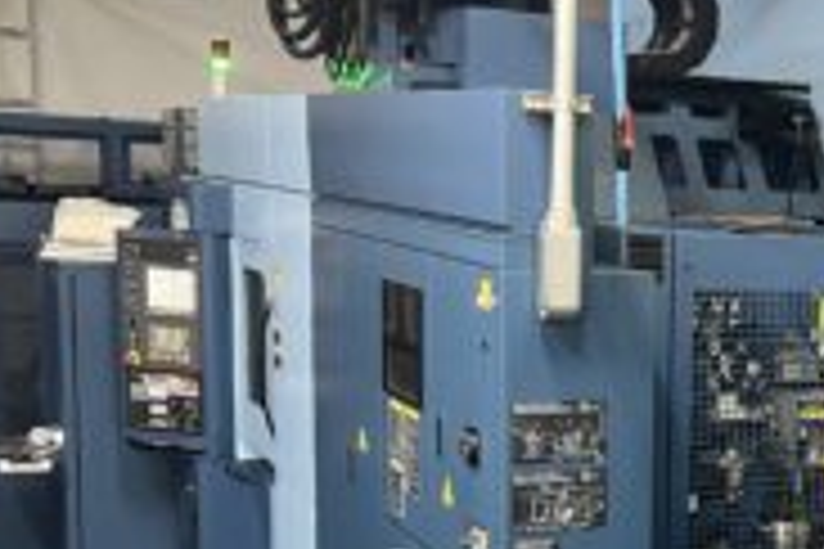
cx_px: 896
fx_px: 1694
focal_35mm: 74
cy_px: 506
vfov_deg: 18.1
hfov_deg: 25.4
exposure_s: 1/40
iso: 400
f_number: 1.5
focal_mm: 5.7
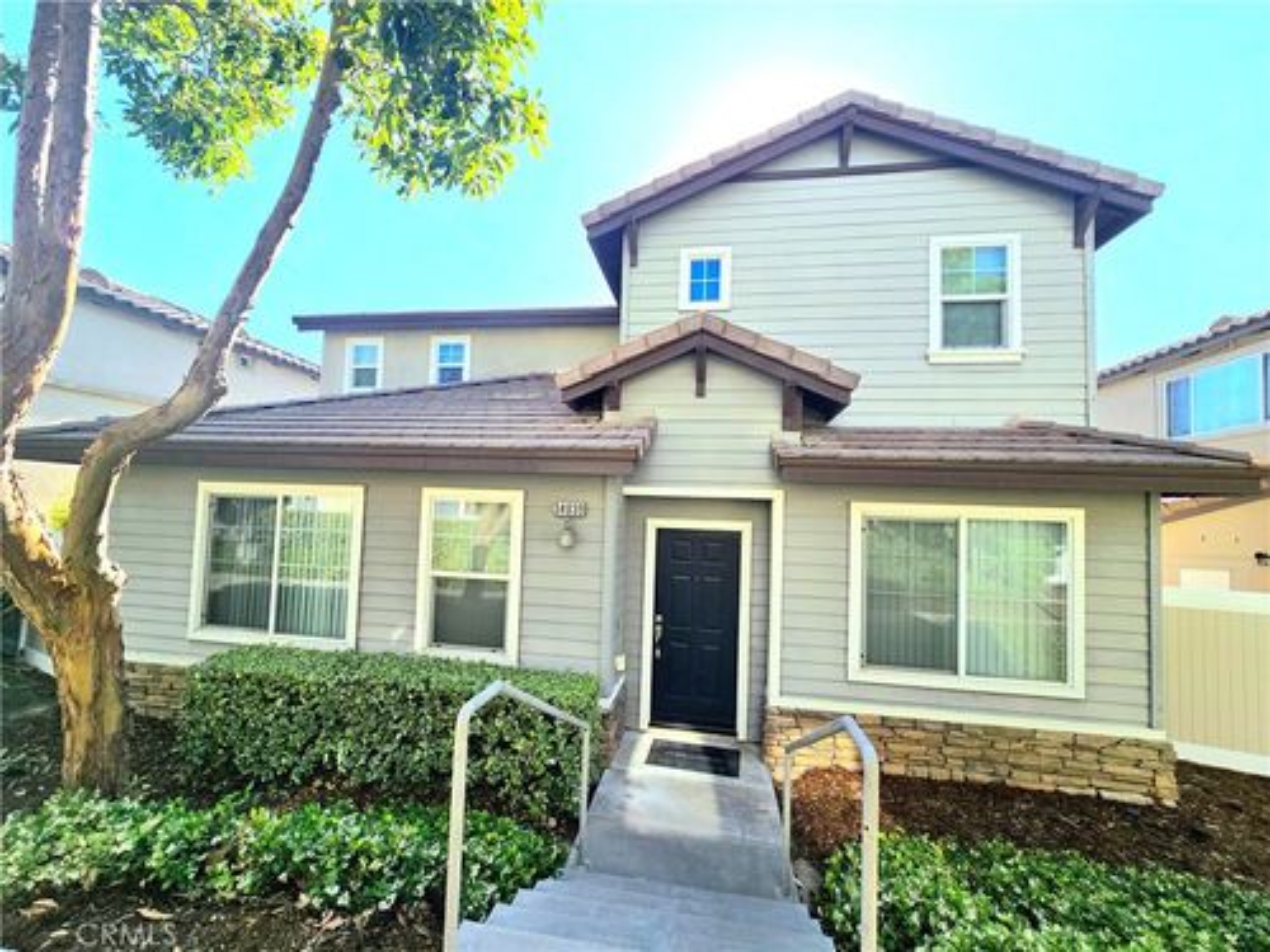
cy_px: 476
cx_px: 635
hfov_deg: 106.2
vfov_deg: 89.9
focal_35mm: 13
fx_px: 477
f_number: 2.2
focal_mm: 2.2
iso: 50
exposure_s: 1/1429
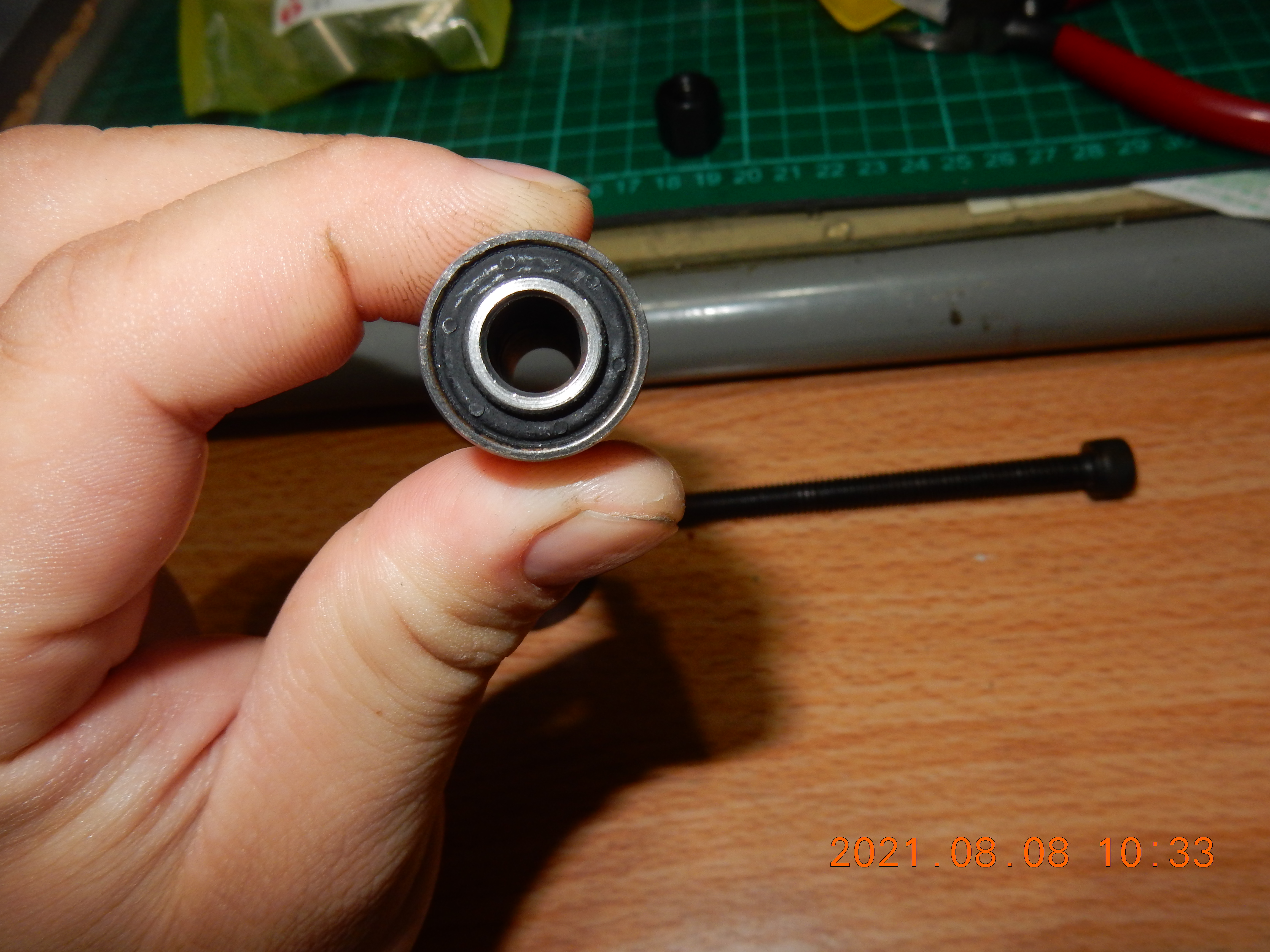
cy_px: 476
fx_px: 917
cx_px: 635
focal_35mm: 25
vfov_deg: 54.9
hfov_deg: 69.4
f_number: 3.7
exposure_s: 1/30
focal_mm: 4.5
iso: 200
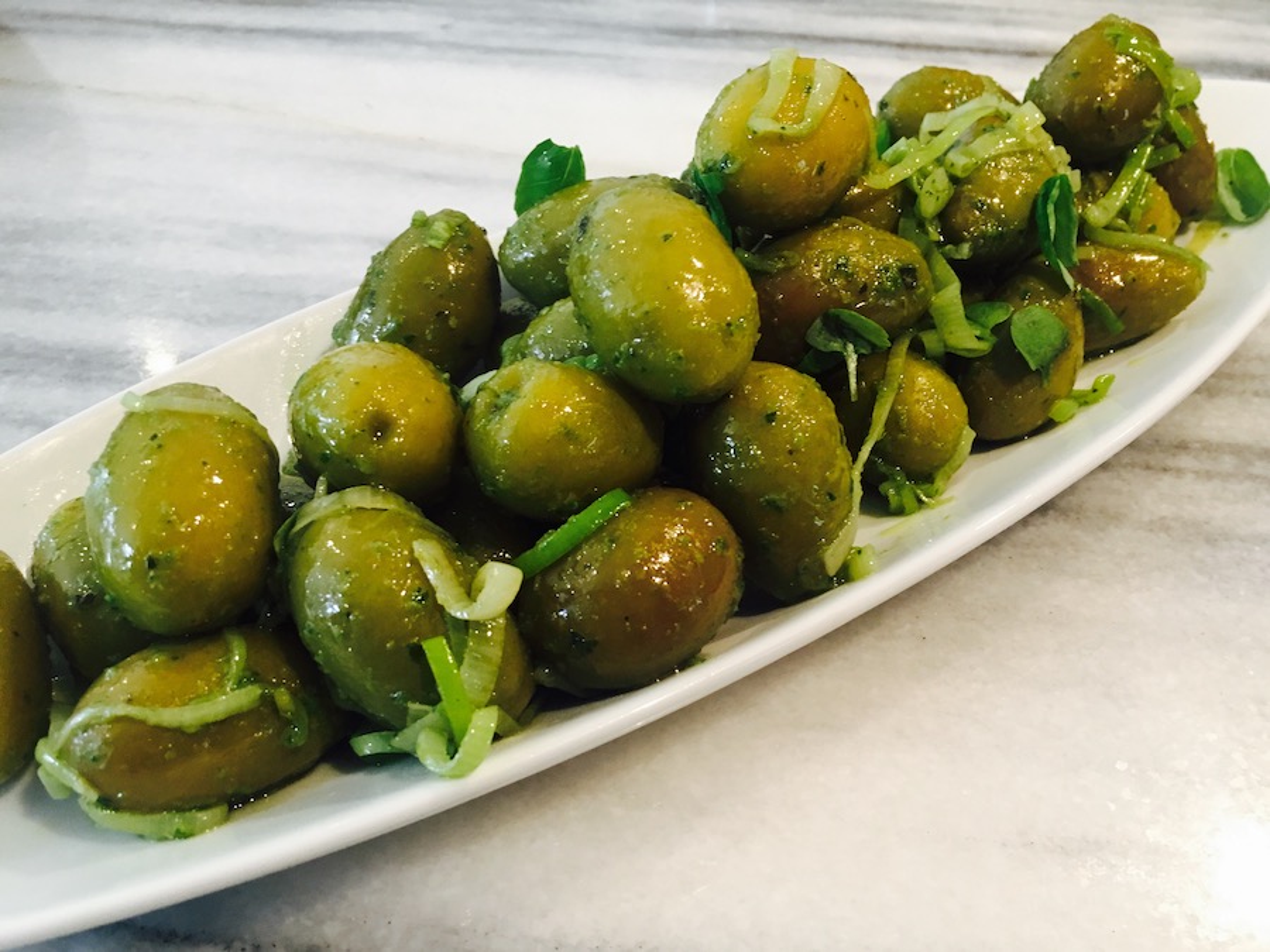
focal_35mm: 29
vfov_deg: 48.2
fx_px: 1064
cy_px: 476
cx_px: 635
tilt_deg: -46.2
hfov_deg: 61.7
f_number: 2.2
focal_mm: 4.15
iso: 100
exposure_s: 1/30
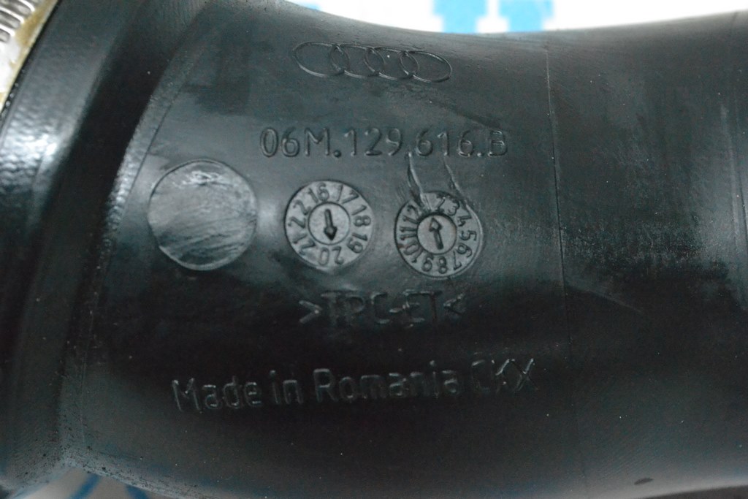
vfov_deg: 16.6
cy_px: 250
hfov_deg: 24.6
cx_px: 374
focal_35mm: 82
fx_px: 1714
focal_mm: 55
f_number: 10
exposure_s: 1/125
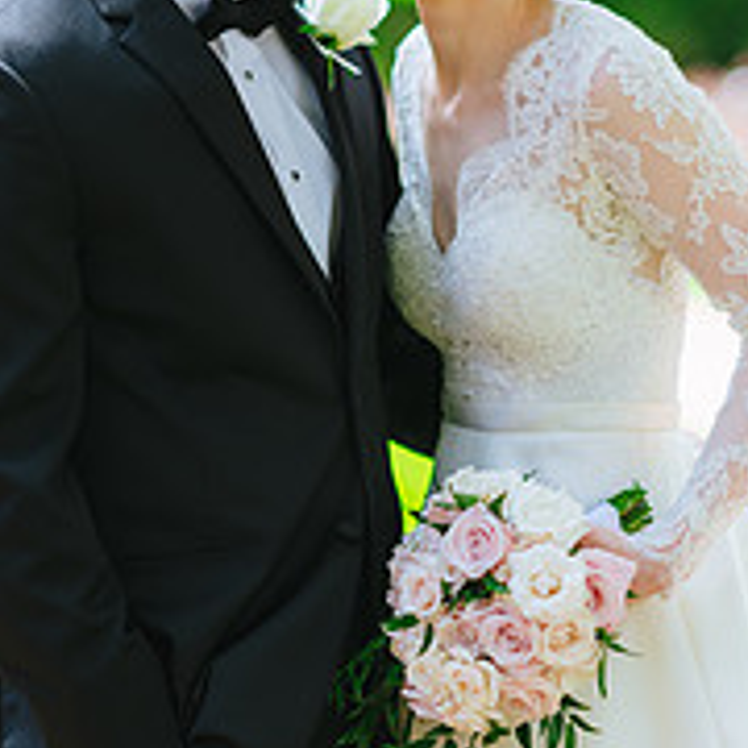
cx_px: 386
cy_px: 432
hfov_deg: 9.7
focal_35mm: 181
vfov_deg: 9.7
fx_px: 4425
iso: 100
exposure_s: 1/800
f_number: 2
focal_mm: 85
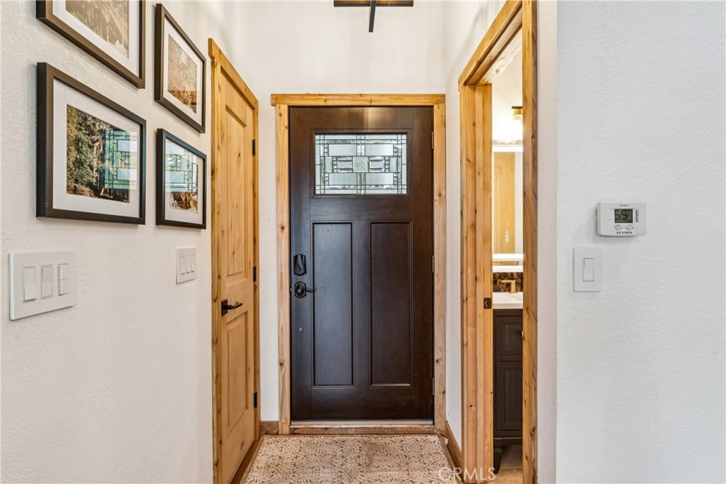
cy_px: 242
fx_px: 395
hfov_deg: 85.1
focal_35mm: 20
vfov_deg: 62.9
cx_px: 363
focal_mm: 19.6
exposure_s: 1
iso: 100
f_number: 13
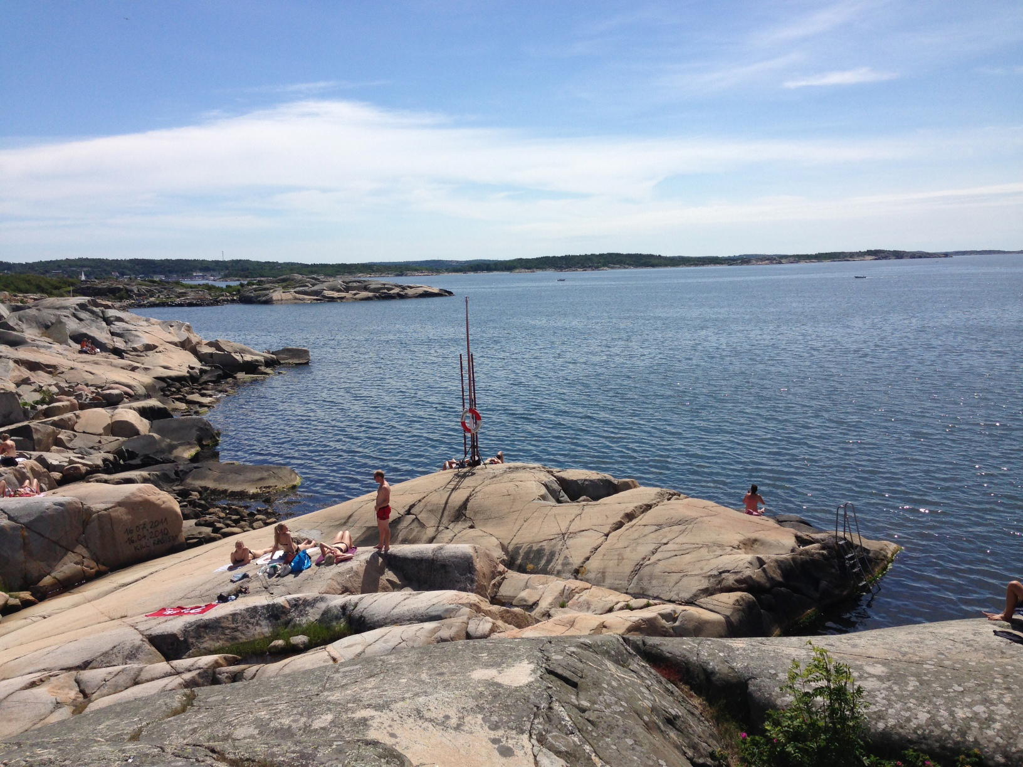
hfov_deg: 55.4
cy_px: 384
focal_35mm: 33
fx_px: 975
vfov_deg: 42.9
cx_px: 512
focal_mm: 4.13
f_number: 2.4
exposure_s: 1/3012
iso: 50
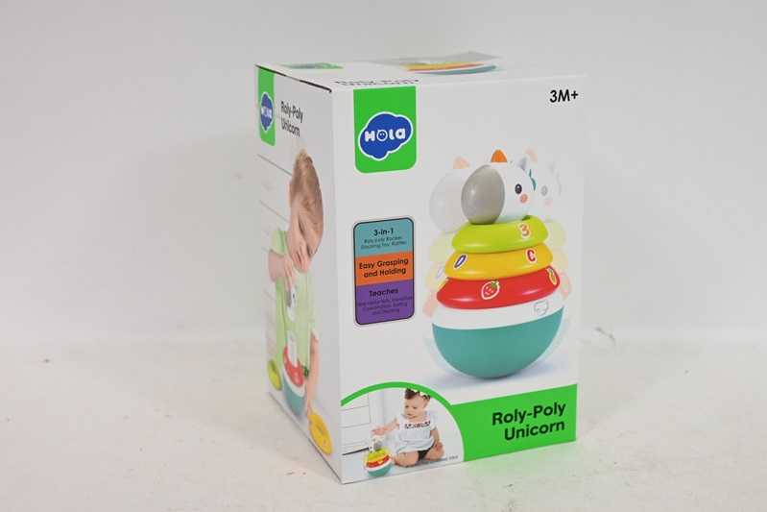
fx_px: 1055
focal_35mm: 50
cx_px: 384
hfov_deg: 40.0
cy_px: 256
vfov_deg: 27.3
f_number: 5
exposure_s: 1/125
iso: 400
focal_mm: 33
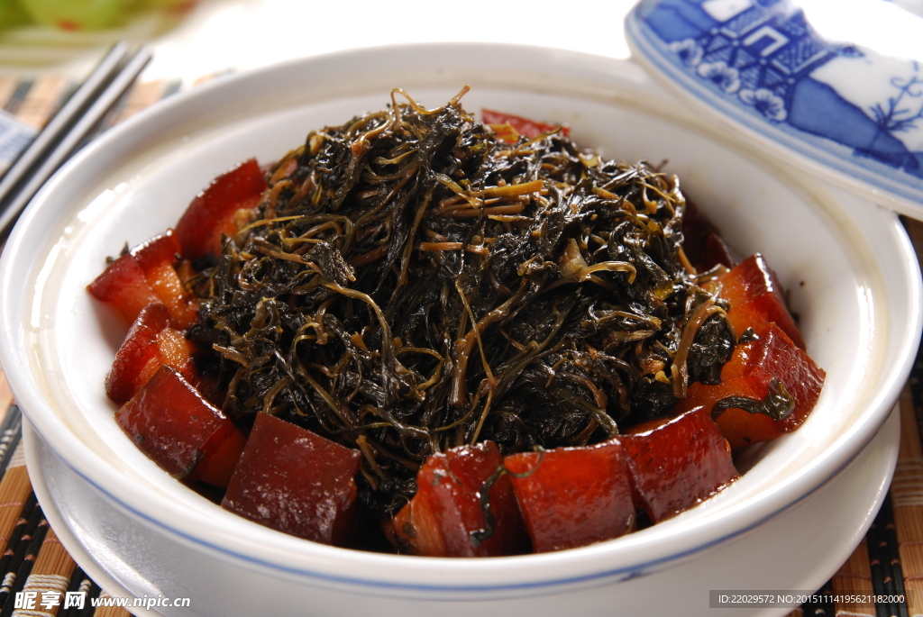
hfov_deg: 27.0
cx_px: 462
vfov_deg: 18.2
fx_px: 1925
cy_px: 308
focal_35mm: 75
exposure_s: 1/100
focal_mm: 50
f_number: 6.3
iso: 200
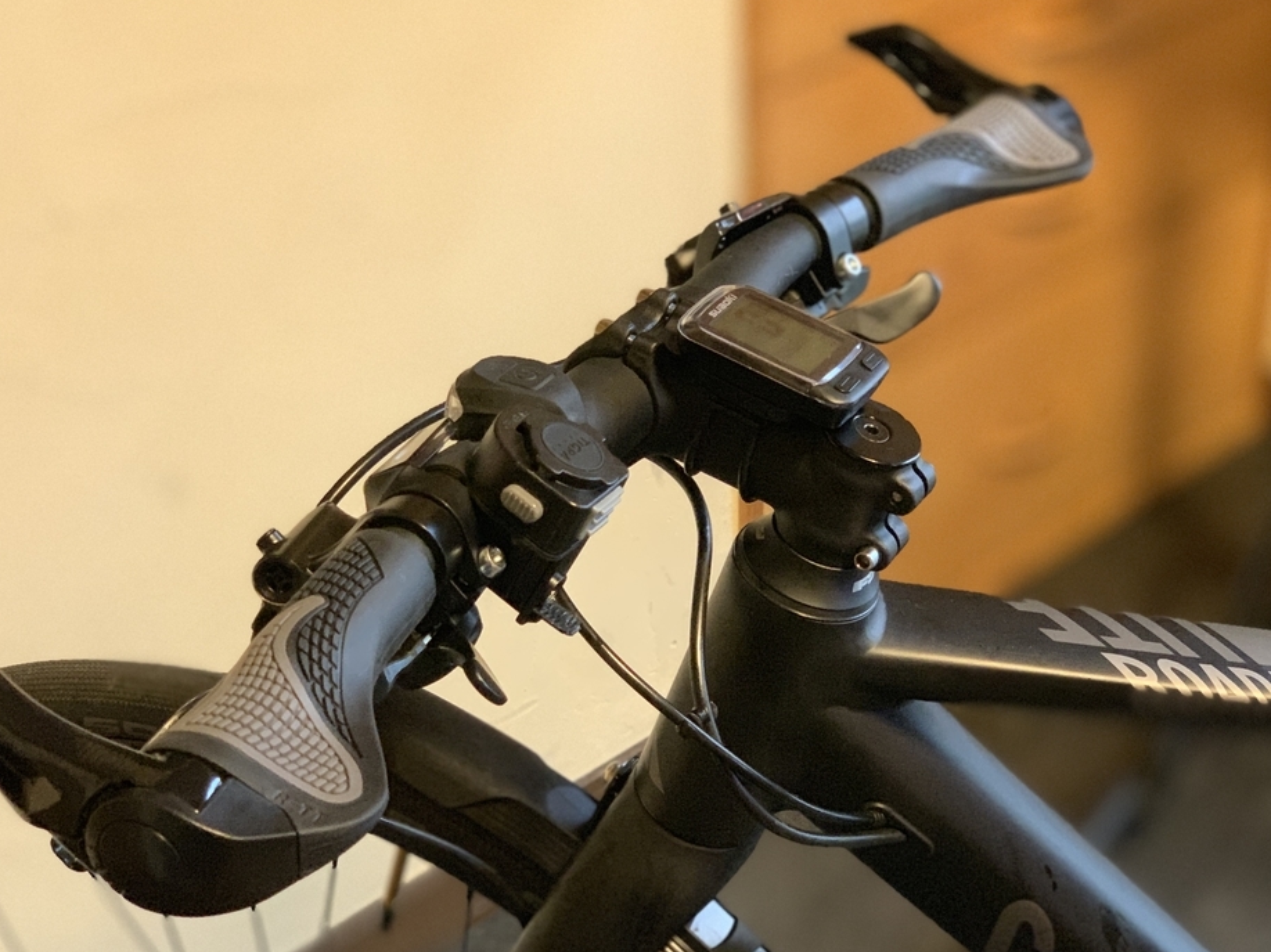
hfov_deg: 28.6
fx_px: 2496
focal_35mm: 68
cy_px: 494
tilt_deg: -29.6
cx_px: 605
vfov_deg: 21.6
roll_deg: +1.5
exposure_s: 1/30
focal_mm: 6
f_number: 2.4
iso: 800
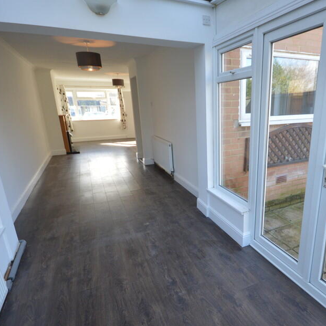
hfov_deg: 70.4
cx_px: 213
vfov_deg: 72.1
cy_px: 175
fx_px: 224
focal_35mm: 21
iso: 400
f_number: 5.6
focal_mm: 10
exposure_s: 1/125
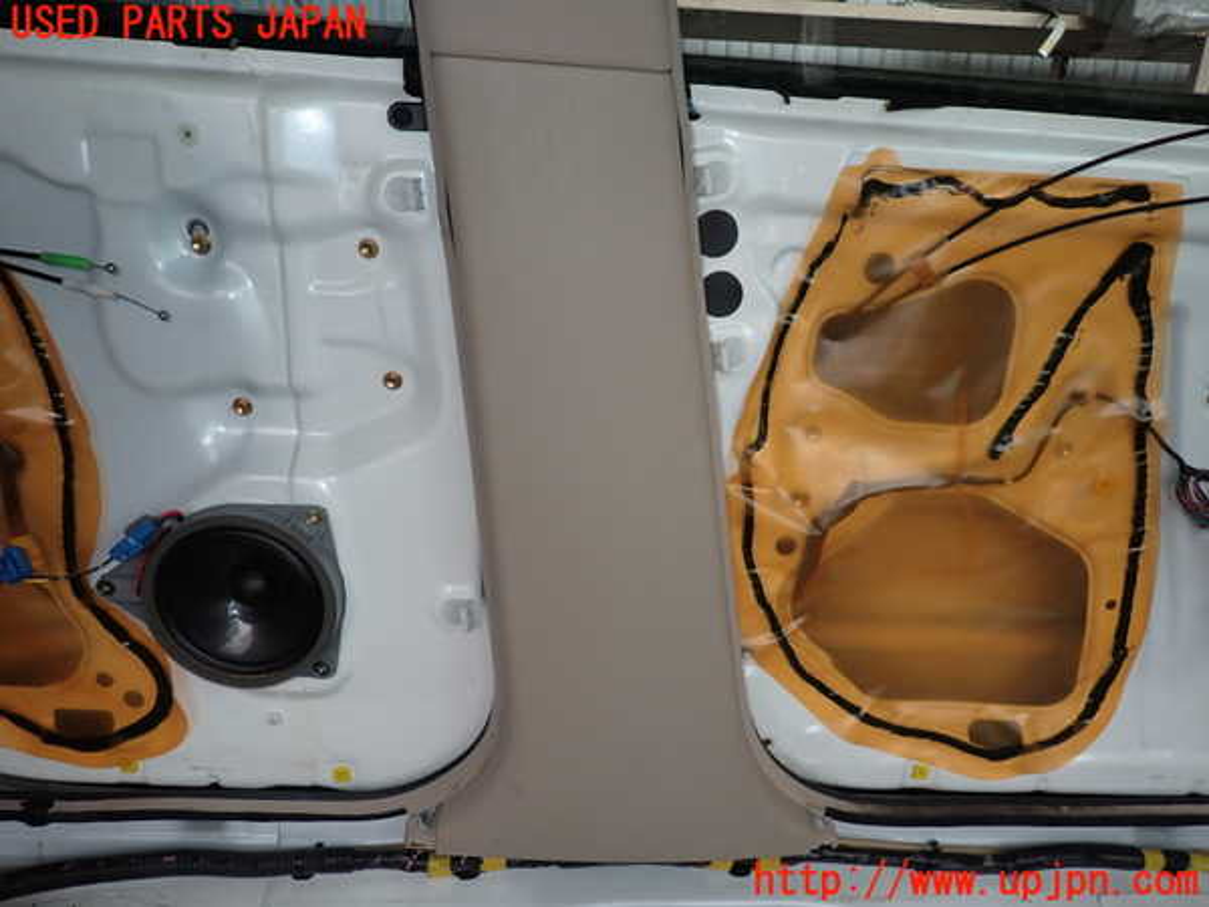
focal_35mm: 25
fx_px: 873
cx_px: 604
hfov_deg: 69.4
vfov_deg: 54.9
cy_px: 454
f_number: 2
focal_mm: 4.5
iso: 100
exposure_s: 1/320
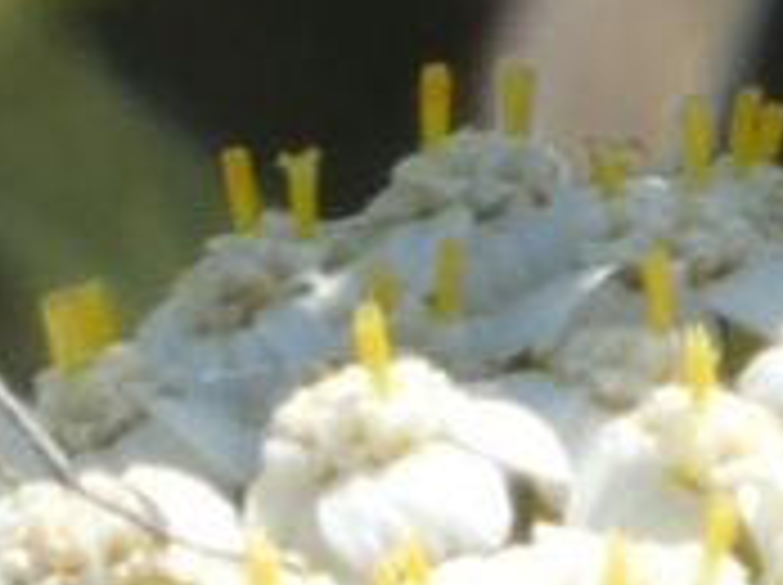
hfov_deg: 0.5
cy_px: 454
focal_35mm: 4198
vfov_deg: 0.4
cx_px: 25
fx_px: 94826
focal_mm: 153.1
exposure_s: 1/125
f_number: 5.6
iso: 80
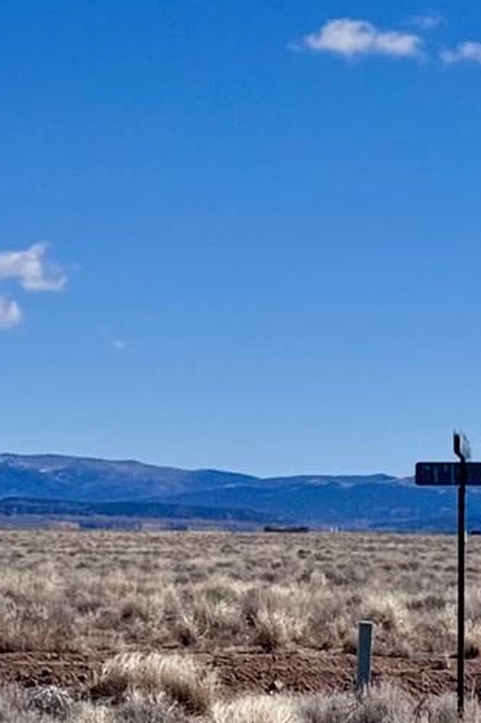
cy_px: 599
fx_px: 3429
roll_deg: -1.0
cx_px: 950
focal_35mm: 171
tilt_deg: -1.6
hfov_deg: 7.7
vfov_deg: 12.0
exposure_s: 1/9009
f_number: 1.78
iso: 80
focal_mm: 6.76
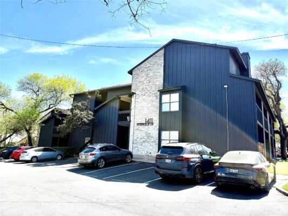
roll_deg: -1.6
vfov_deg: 56.8
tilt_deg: +10.8
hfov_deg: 71.6
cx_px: 144
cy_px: 108
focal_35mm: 24
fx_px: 200
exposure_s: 1/3279
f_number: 1.78
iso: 80
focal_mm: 6.76
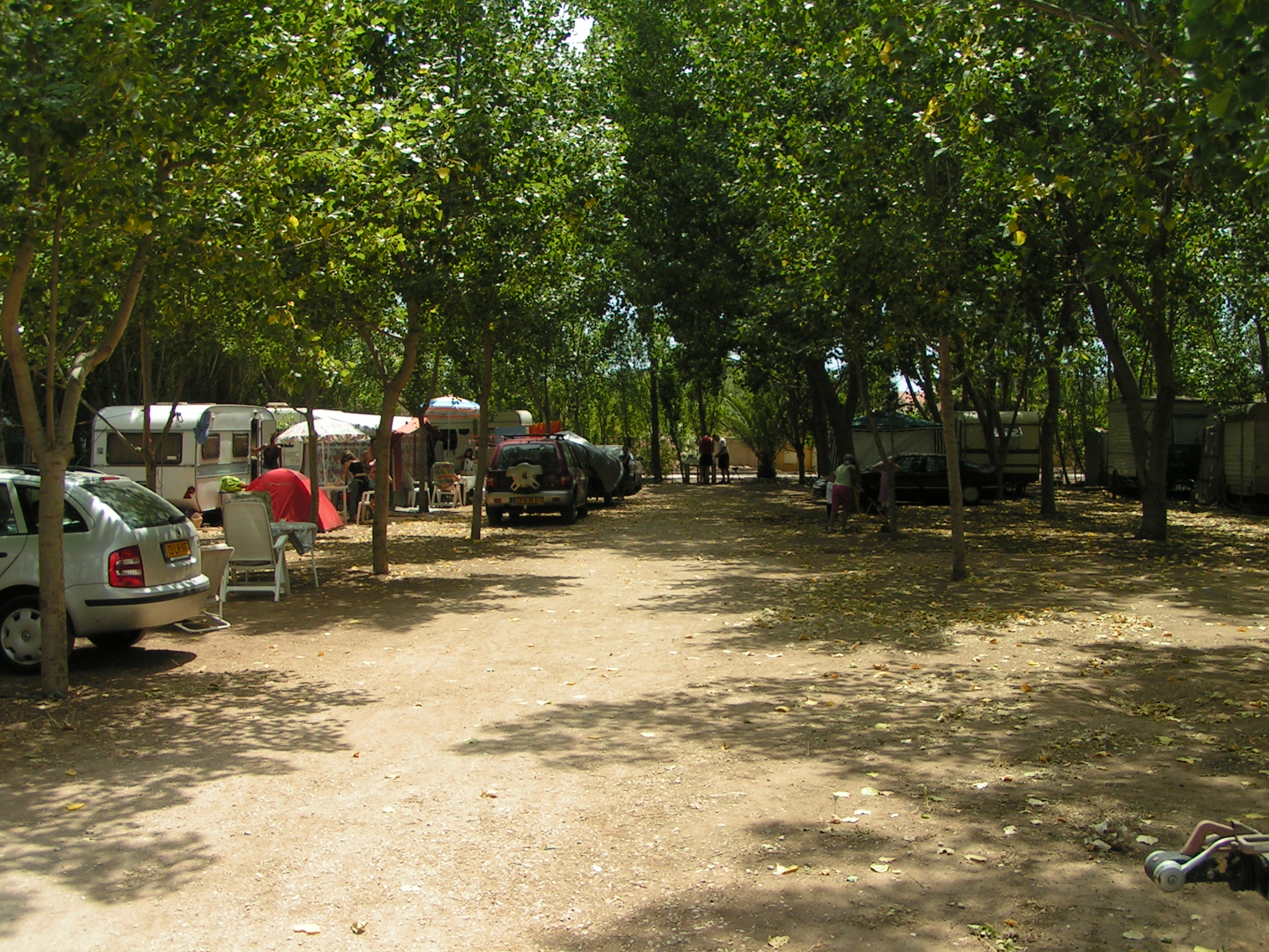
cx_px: 634
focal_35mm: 38
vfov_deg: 37.7
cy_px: 476
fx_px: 1393
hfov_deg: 49.0
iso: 50
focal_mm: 5.8
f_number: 5.6
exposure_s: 1/320
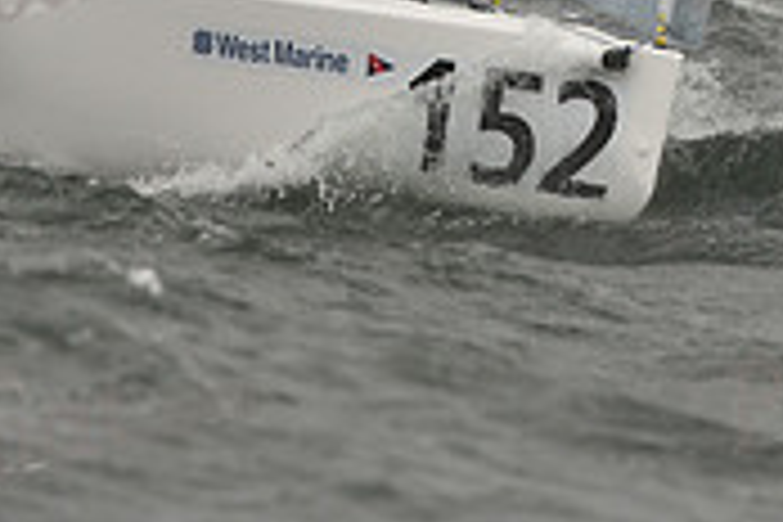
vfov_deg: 1.2
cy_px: -295
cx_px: 495
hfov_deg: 1.8
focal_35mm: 1165
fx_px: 25337
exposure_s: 1/1000
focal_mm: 350
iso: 400
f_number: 5.6
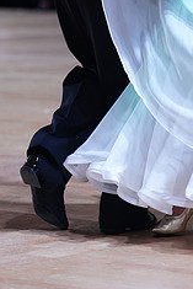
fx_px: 2144
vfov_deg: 7.6
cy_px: -60
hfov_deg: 5.1
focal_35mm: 267
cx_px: 176
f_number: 2.8
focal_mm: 108
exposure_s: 1/500
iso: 800
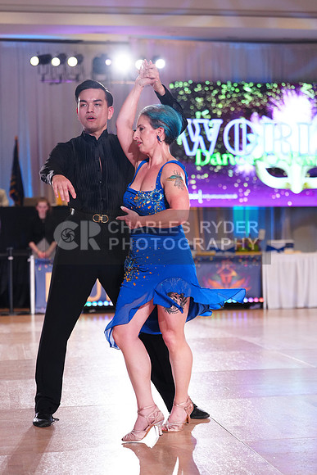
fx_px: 924
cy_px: 238
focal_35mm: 70
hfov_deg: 19.5
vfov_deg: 28.8
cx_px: 158
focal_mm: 70
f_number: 2.8
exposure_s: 1/640
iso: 2000
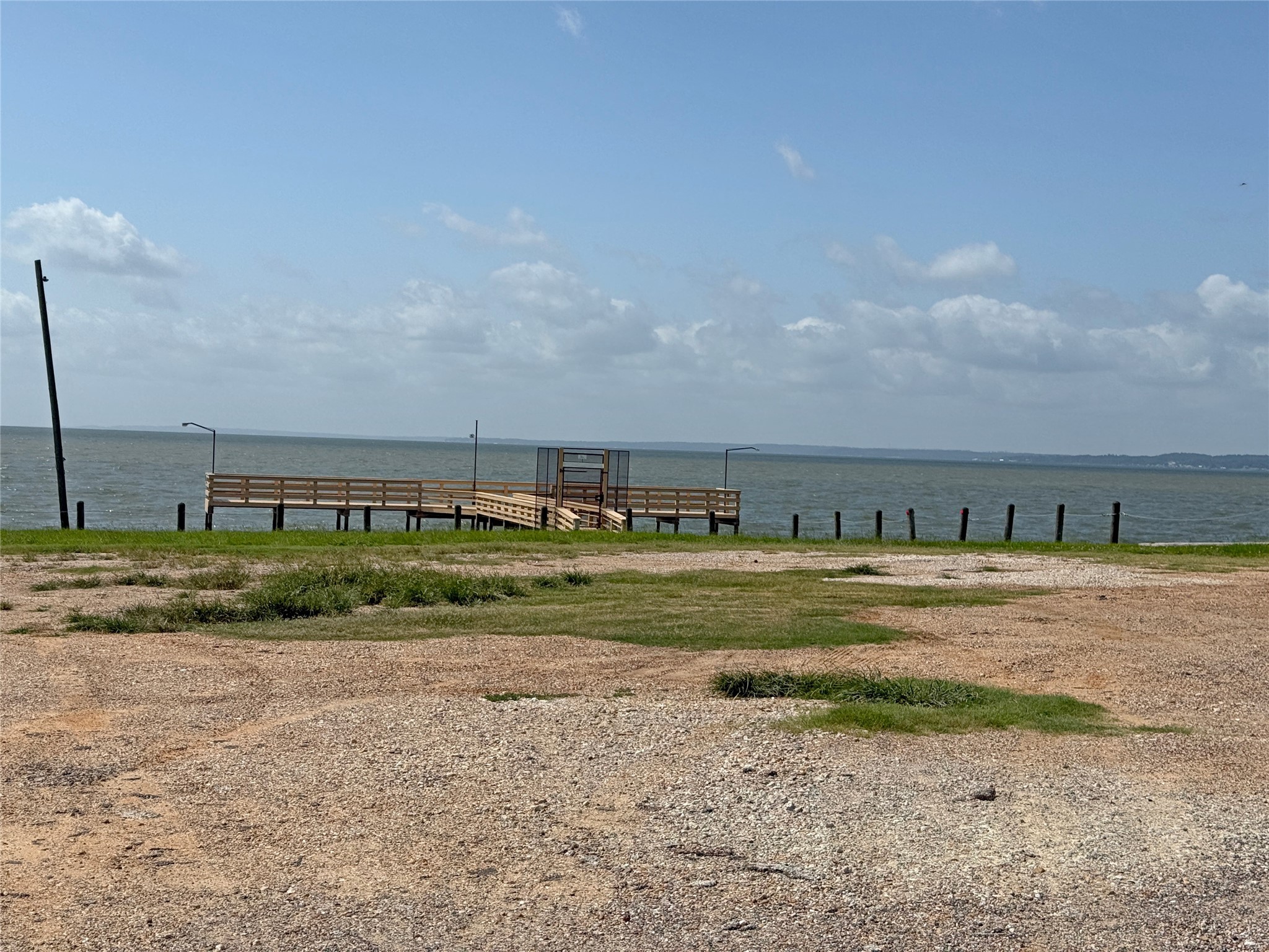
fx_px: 1760
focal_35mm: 48
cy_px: 476
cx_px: 634
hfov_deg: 39.7
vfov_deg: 30.3
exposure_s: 1/11364
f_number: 1.78
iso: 80
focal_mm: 6.76
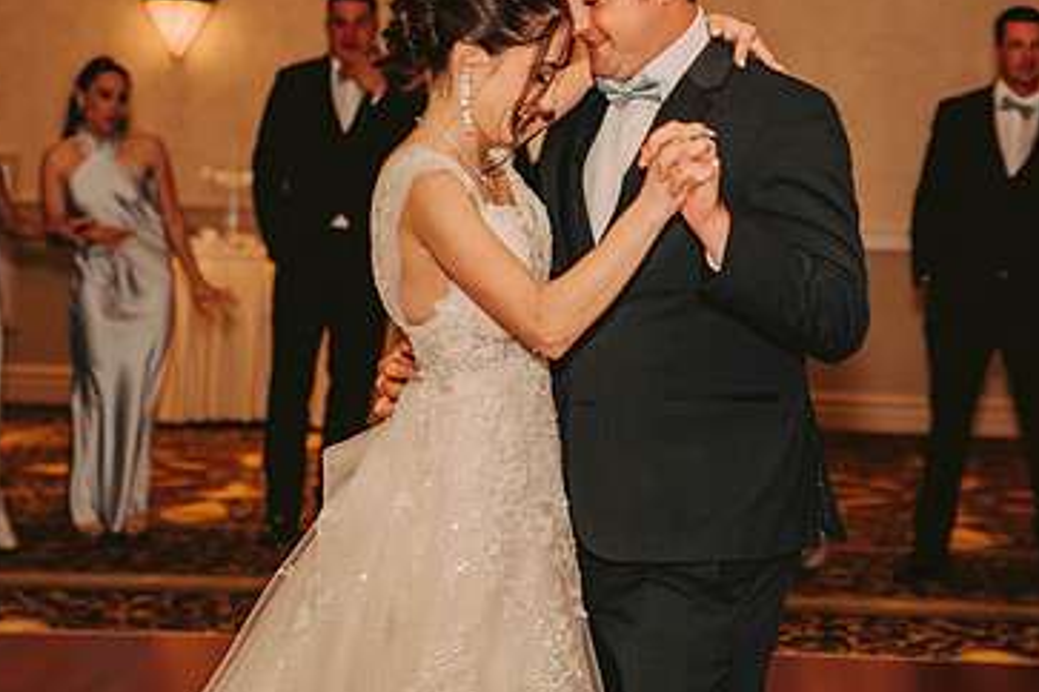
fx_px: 3001
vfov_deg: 13.1
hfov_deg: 19.6
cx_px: 693
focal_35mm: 104
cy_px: 216
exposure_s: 1/60
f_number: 2.8
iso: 500
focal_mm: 65
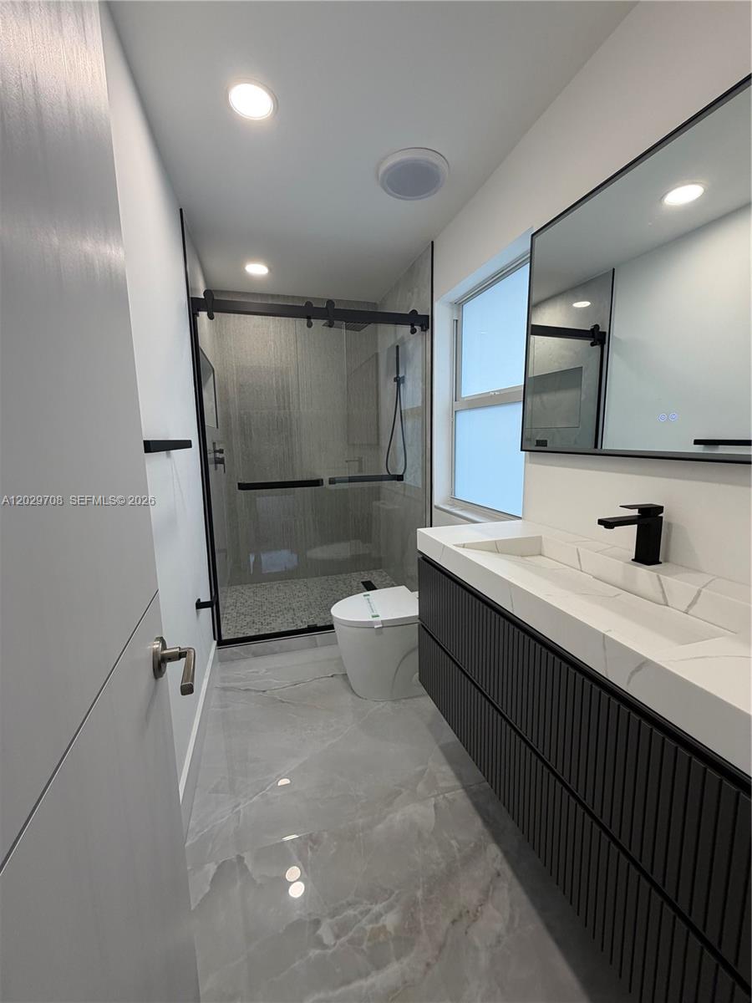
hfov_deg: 85.7
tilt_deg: -9.4
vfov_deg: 102.1
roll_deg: +1.2
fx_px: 406
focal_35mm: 14
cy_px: 502
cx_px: 376
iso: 125
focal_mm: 2.22
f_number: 2.2
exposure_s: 1/120
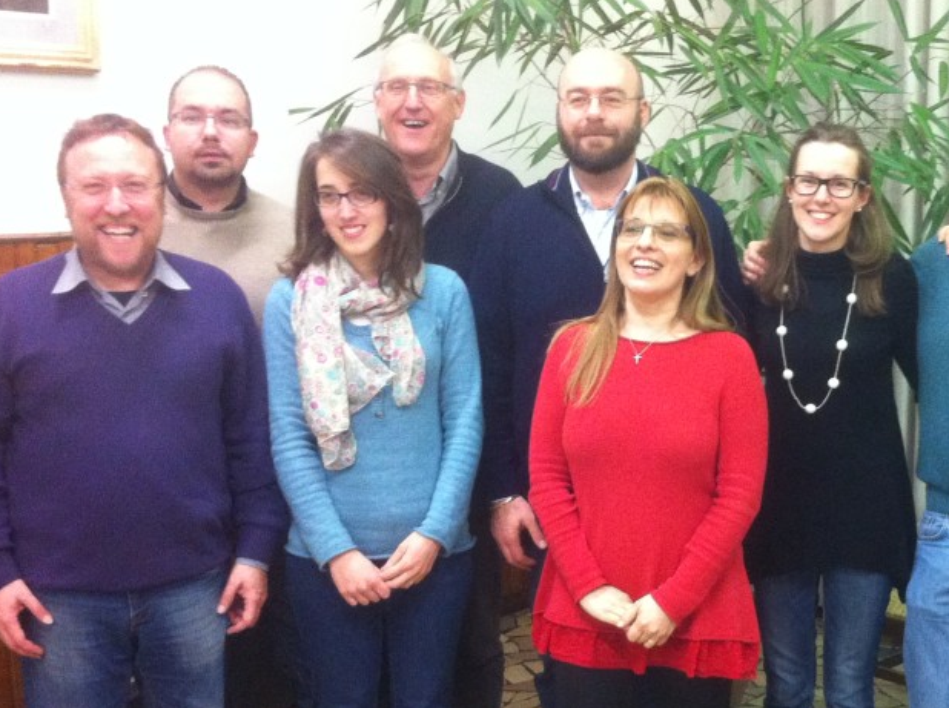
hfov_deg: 32.8
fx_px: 1587
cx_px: 679
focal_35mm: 58
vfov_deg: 25.1
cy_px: 455
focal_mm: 3.85
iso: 400
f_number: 2.8
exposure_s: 1/15
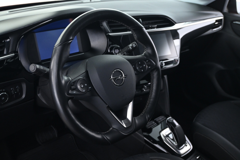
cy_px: 80
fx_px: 245
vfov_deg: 36.2
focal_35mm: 37
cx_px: 120
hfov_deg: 52.2
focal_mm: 24.5
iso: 1600
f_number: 4.2
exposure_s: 1/8
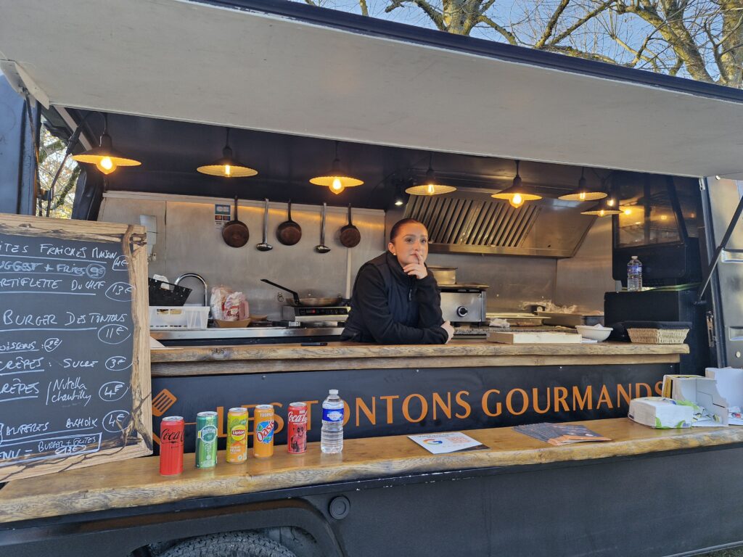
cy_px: 278
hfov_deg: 73.9
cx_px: 372
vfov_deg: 58.9
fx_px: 494
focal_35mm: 23
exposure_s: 1/100
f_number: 1.8
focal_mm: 5.54
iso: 50
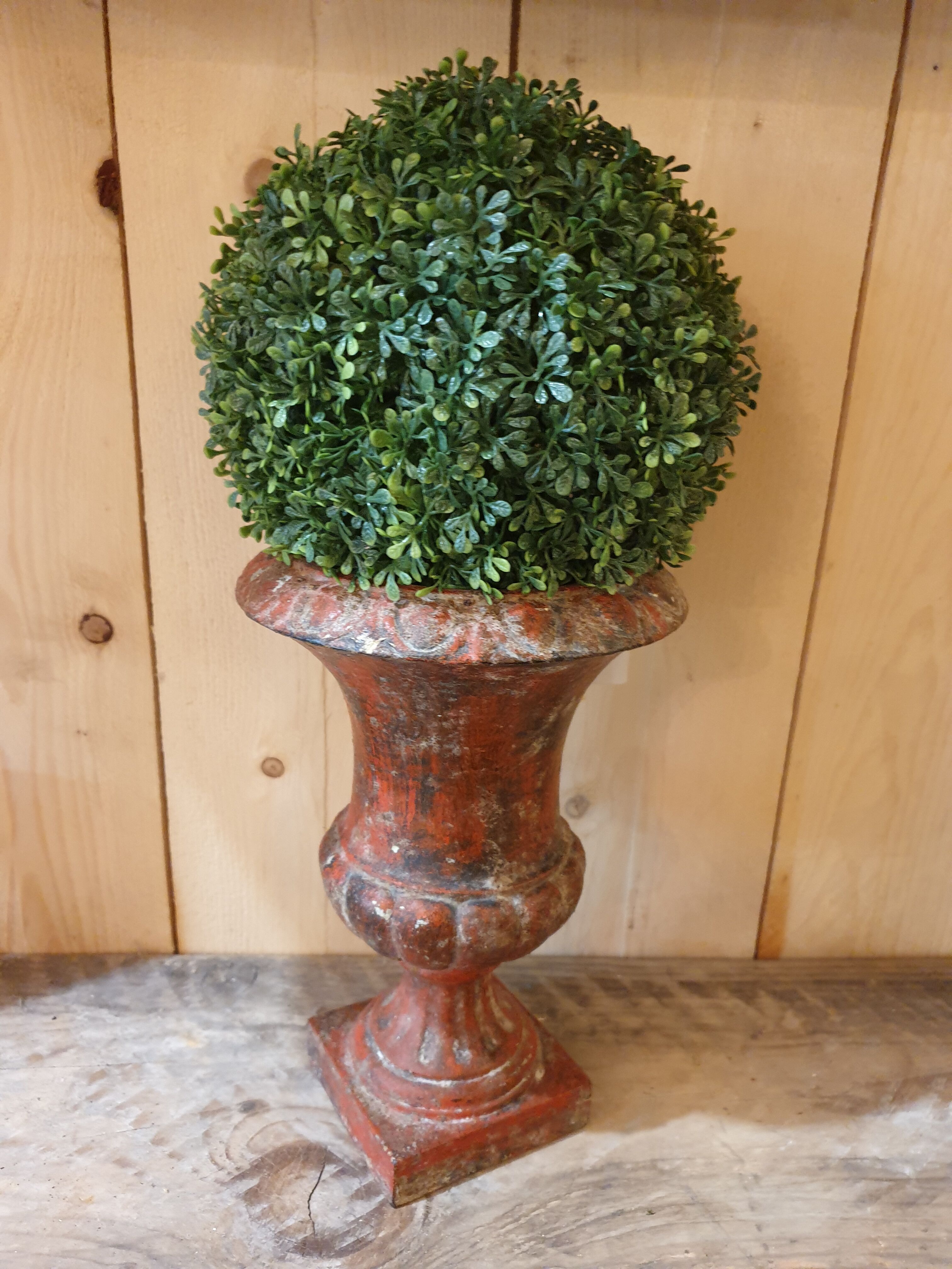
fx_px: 953
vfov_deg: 67.3
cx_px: 476
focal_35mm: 26
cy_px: 634
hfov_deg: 53.1
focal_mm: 4.3
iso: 250
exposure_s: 1/14
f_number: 1.5
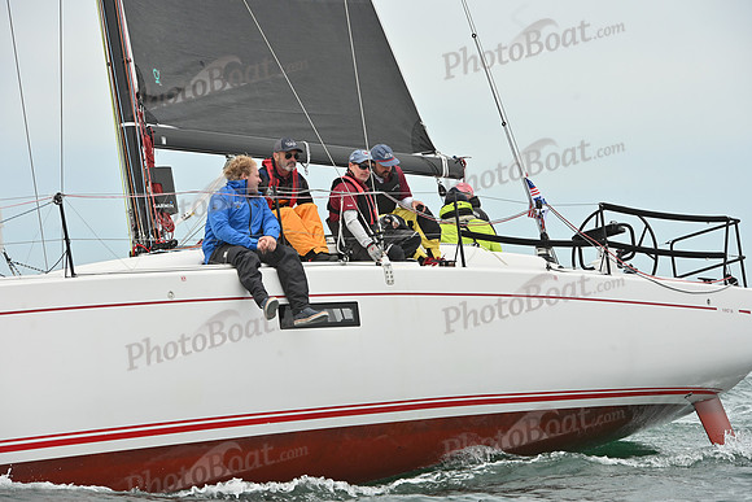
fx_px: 3552
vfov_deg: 8.1
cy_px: 251
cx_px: 376
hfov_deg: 12.1
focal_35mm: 170
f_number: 11
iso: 320
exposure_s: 1/1000
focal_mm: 170
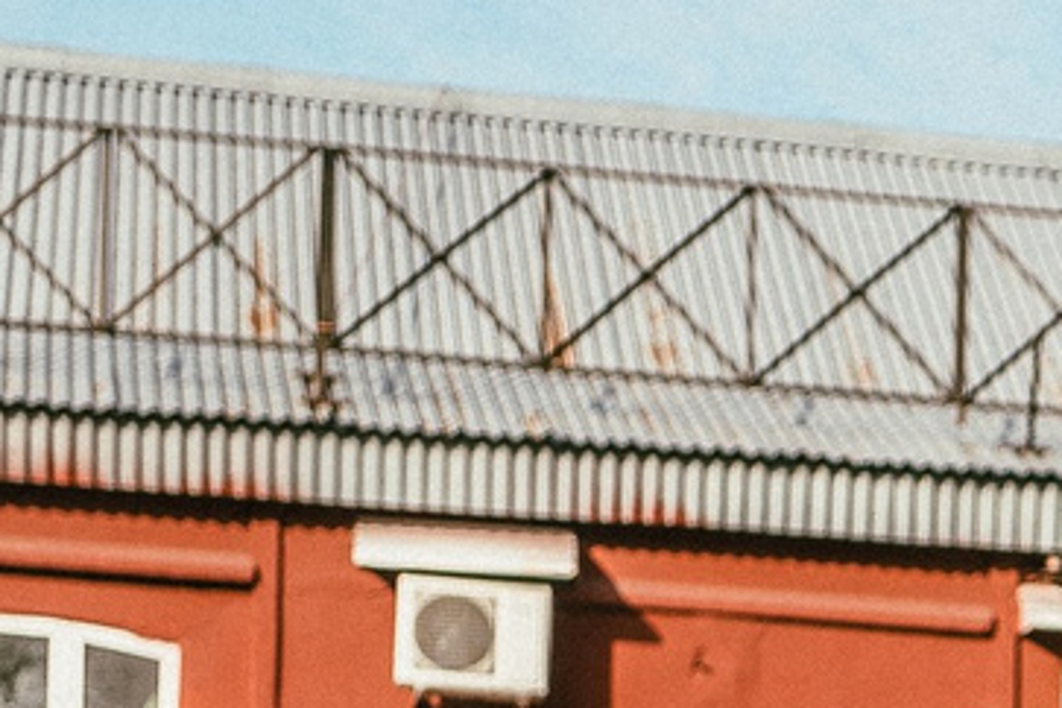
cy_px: 1820
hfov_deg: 7.6
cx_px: 2838
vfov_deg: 5.3
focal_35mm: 247
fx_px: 7286
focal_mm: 35
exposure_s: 1/320
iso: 100
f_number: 2.8
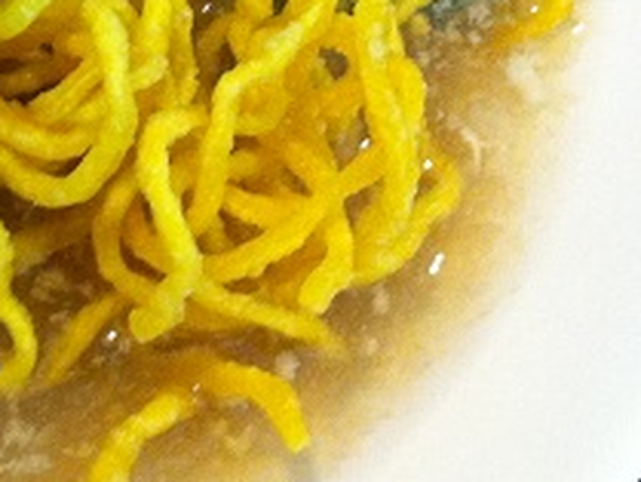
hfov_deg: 14.2
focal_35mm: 130
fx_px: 2409
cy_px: -146
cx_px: -325
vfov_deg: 11.1
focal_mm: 3.85
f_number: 2.8
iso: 250
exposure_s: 1/15
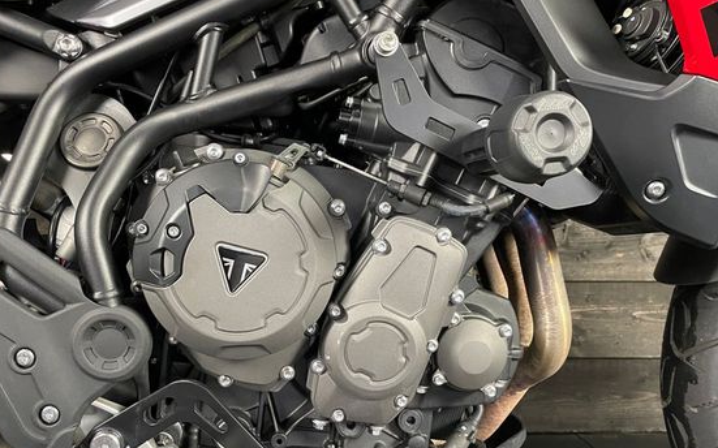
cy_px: 250
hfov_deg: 59.4
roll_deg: -0.1
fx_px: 626
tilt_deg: -5.0
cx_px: 302
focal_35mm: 32
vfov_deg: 39.3
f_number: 1.6
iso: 400
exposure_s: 1/33
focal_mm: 4.2
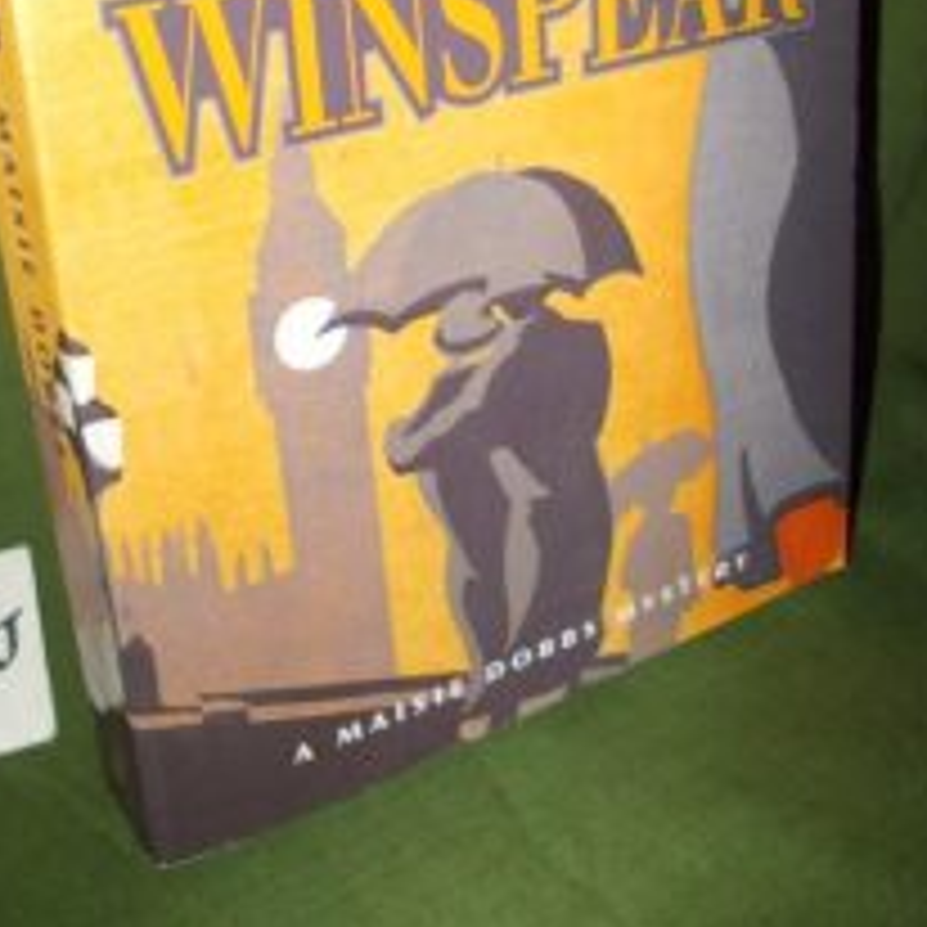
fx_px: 1333
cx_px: 353
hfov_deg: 38.1
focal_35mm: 44
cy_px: 115
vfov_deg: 36.3
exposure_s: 1/25
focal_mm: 4
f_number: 2.7
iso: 200
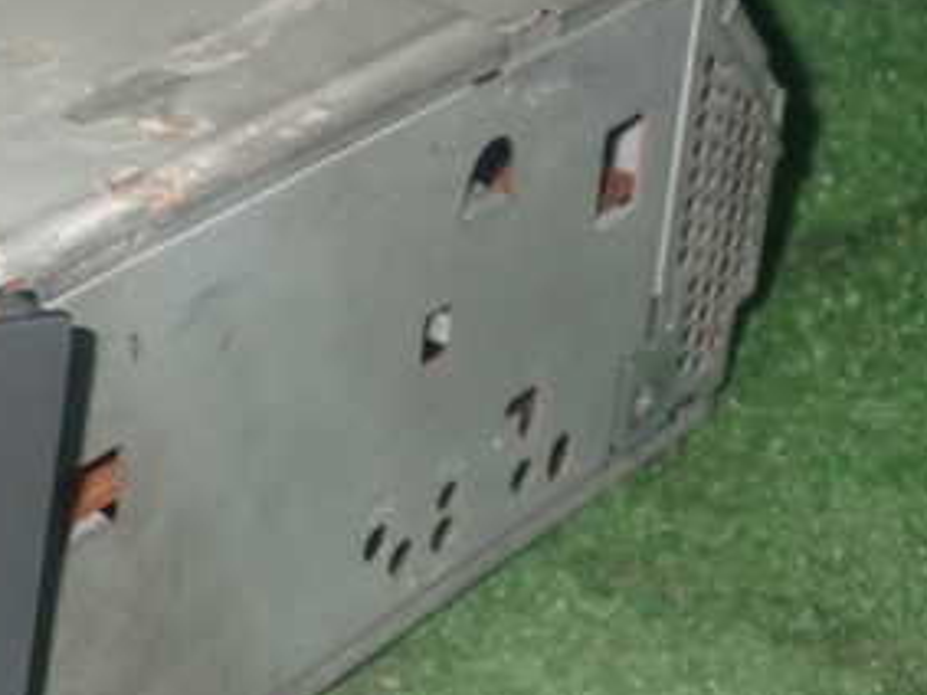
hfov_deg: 18.1
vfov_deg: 14.0
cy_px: 354
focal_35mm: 106
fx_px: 2837
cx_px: -7
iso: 800
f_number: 9
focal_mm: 9.01
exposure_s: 1/50
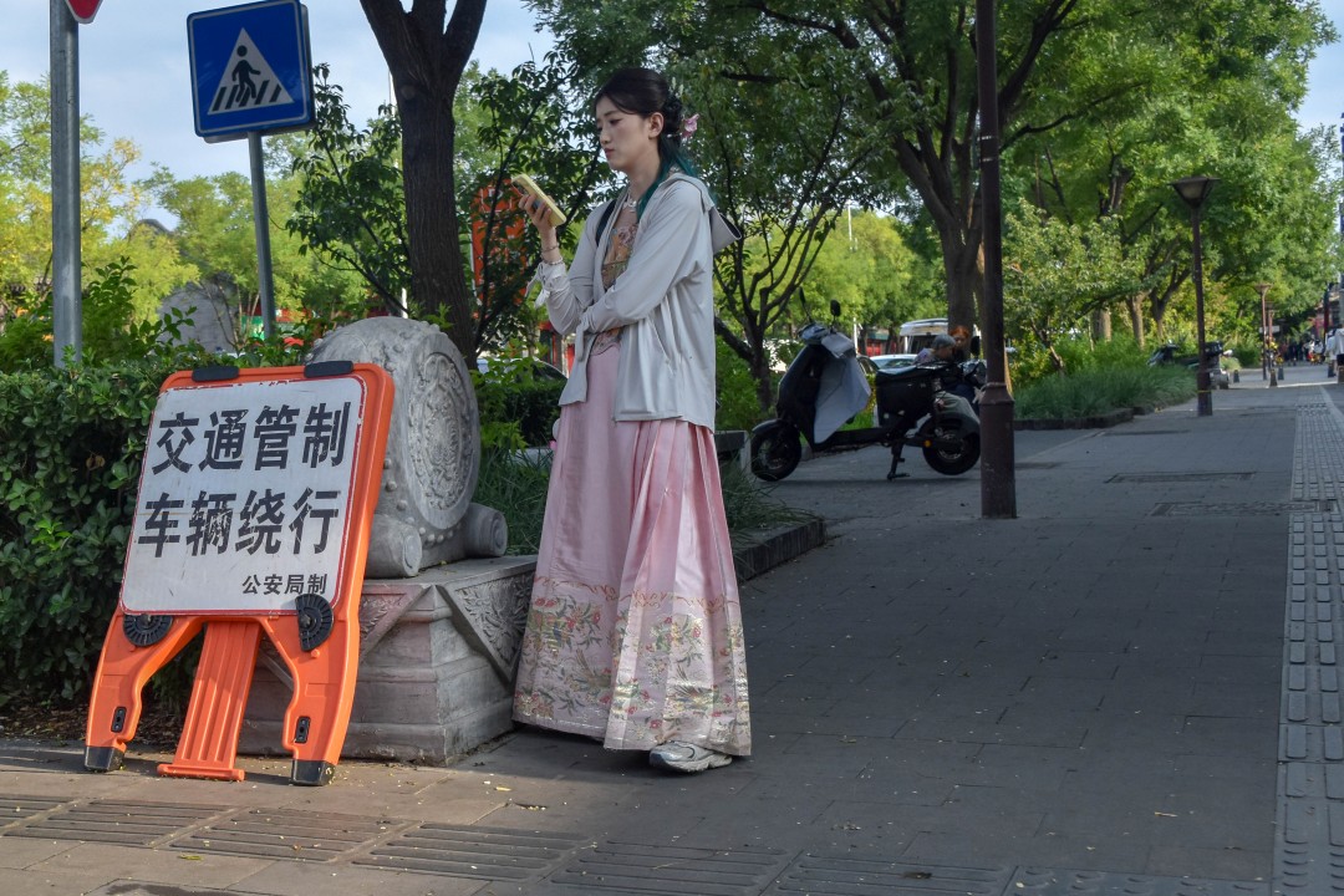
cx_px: 672
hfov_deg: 53.1
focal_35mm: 36
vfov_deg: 36.9
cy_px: 448
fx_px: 1344
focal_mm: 24
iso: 400
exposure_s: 1/1500
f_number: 4.8
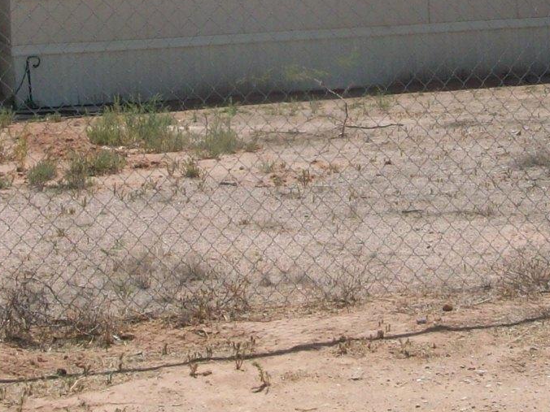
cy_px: -95
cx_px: 422
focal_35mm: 103
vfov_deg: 13.9
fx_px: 1637
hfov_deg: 18.9
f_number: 5.5
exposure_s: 1/405
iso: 64
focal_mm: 5.7
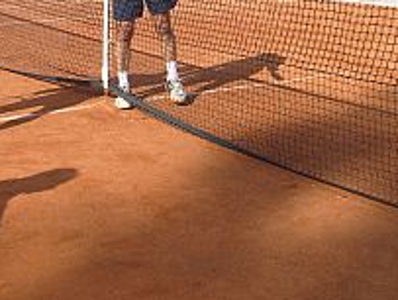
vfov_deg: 16.6
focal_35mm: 86
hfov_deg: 22.5
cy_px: -42
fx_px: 991
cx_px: 110
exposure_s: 1/250
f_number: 7.1
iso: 80
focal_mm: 5.8
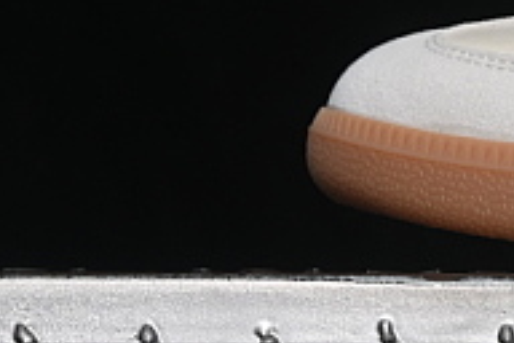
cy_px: -173
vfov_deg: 4.4
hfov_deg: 6.4
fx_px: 4469
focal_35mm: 313
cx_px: 1017
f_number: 6.3
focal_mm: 50
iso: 160
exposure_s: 1/60
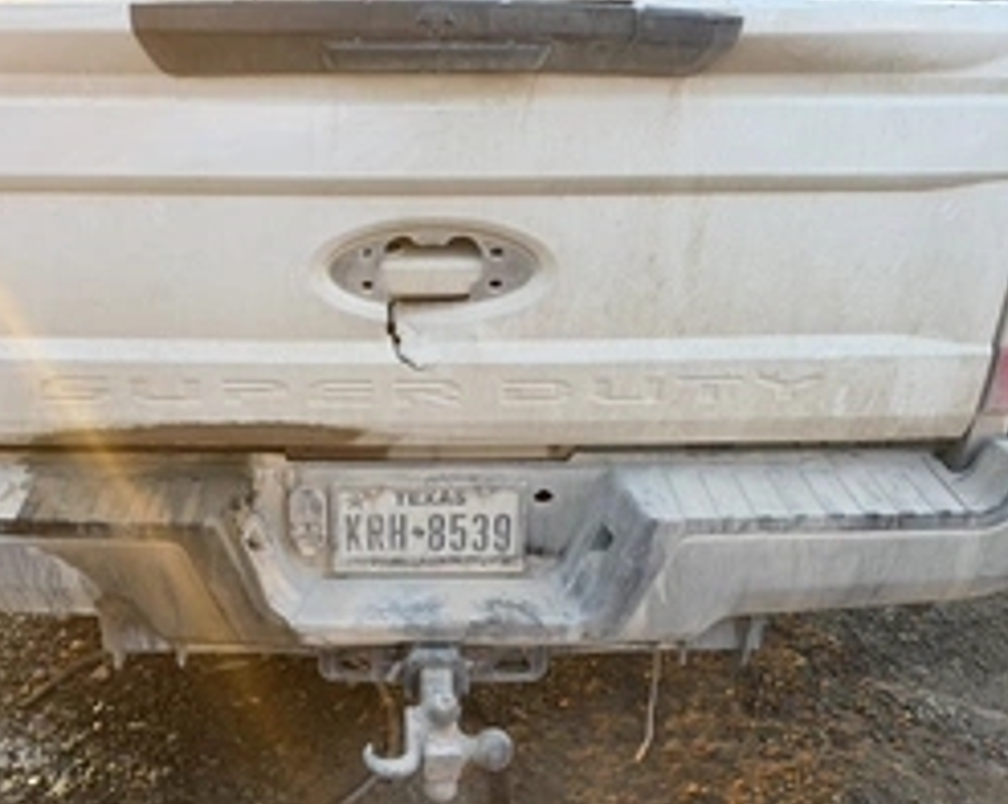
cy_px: 535
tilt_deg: -26.1
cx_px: 420
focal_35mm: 38
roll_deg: -0.1
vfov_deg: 38.7
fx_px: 1132
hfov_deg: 47.8
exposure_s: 1/143
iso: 50
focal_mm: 6.76
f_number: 1.78
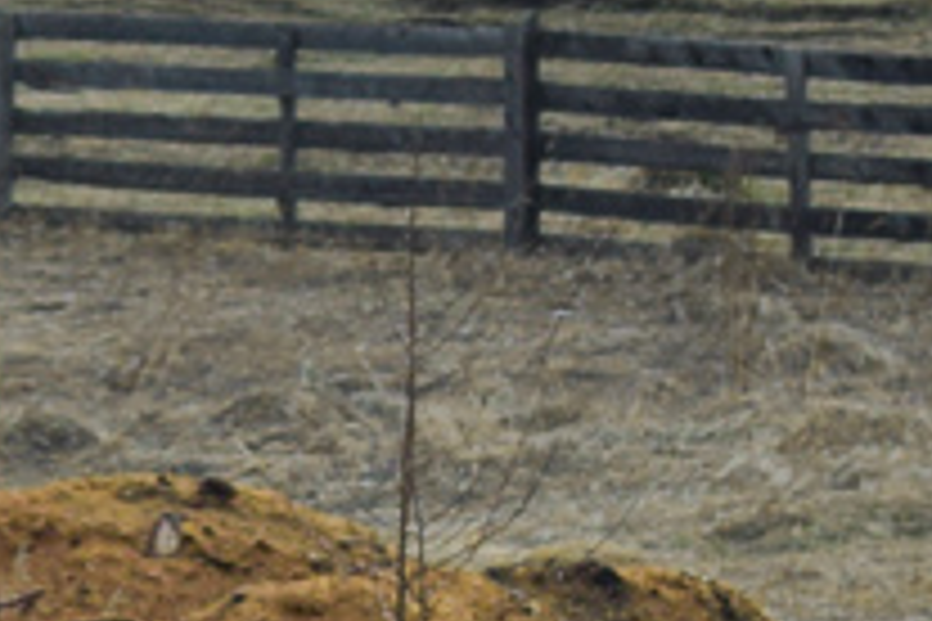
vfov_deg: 3.3
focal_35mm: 417
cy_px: 1359
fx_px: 10795
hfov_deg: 4.7
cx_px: -1720
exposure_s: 1/800
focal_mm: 48
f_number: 6.3
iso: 200
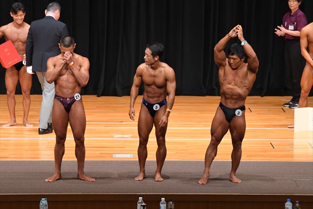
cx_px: 156
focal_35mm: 187
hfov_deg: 11.0
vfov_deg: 7.3
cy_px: 104
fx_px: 1625
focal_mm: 125
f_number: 5.6
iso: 5000
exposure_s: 1/400
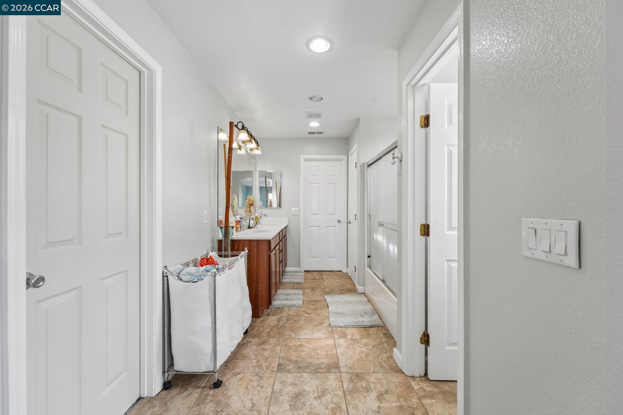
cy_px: 208
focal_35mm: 14
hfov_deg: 104.3
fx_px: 242
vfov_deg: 81.2
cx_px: 312
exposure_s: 1/25
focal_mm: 14
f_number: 9
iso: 640
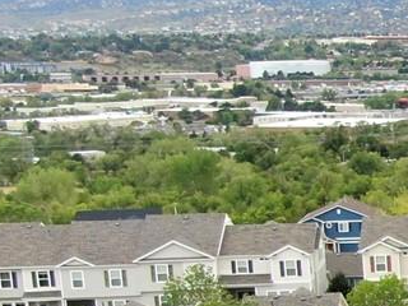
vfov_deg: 12.1
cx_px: 857
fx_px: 1414
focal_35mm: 120
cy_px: 335
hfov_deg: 13.6
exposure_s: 1/160
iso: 100
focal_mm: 4.39
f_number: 2.8
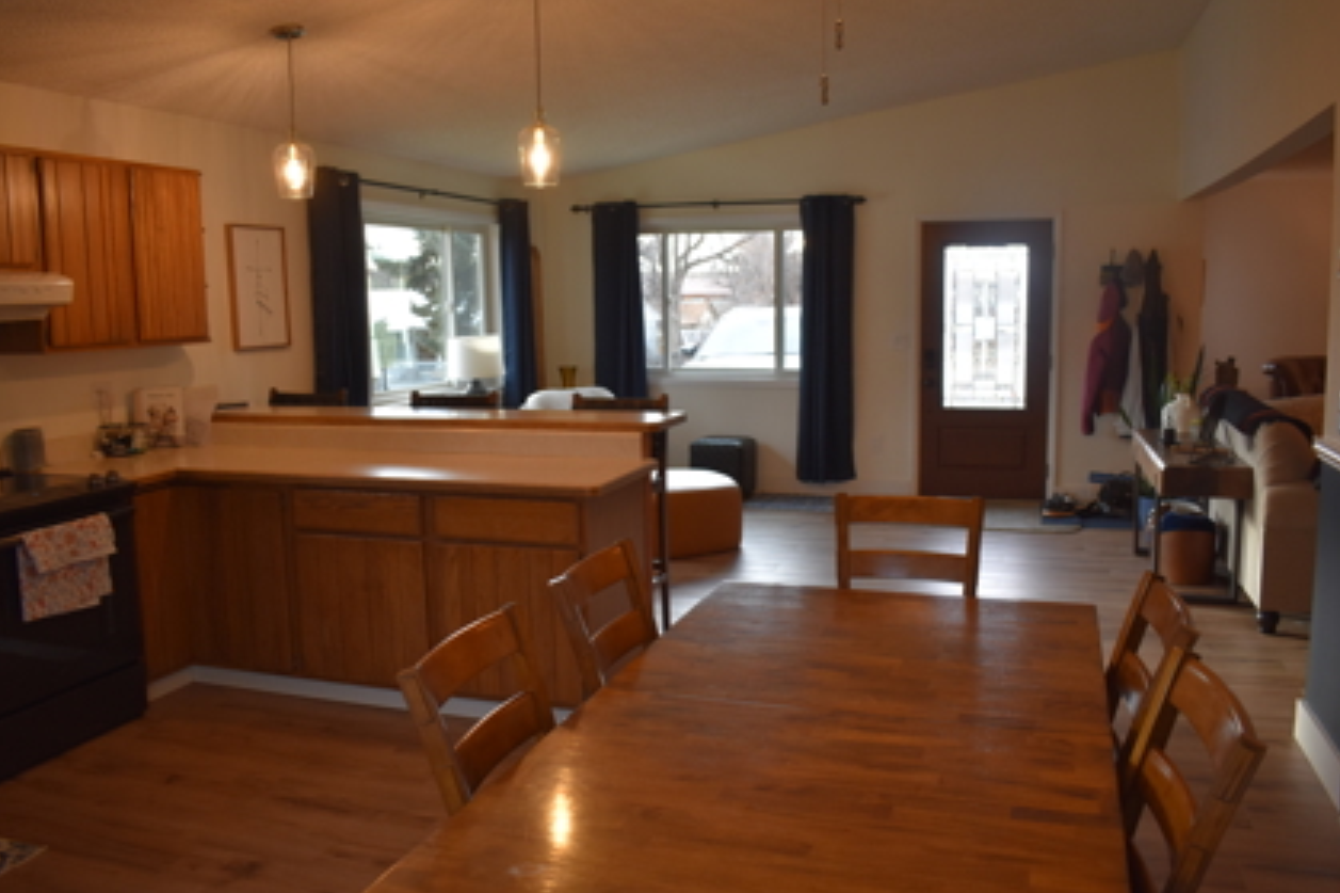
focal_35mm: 29
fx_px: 1079
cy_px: 458
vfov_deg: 44.9
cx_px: 668
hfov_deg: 63.7
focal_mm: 18
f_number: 4
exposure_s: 1/60
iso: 400
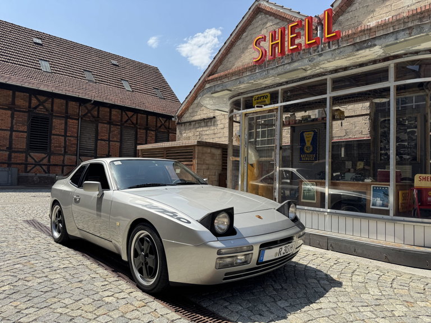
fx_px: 299
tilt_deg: +3.3
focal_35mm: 24
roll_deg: -2.3
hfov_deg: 71.6
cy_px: 162
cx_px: 216
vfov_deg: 56.8
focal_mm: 6.76
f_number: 1.78
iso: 80
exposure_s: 1/3597
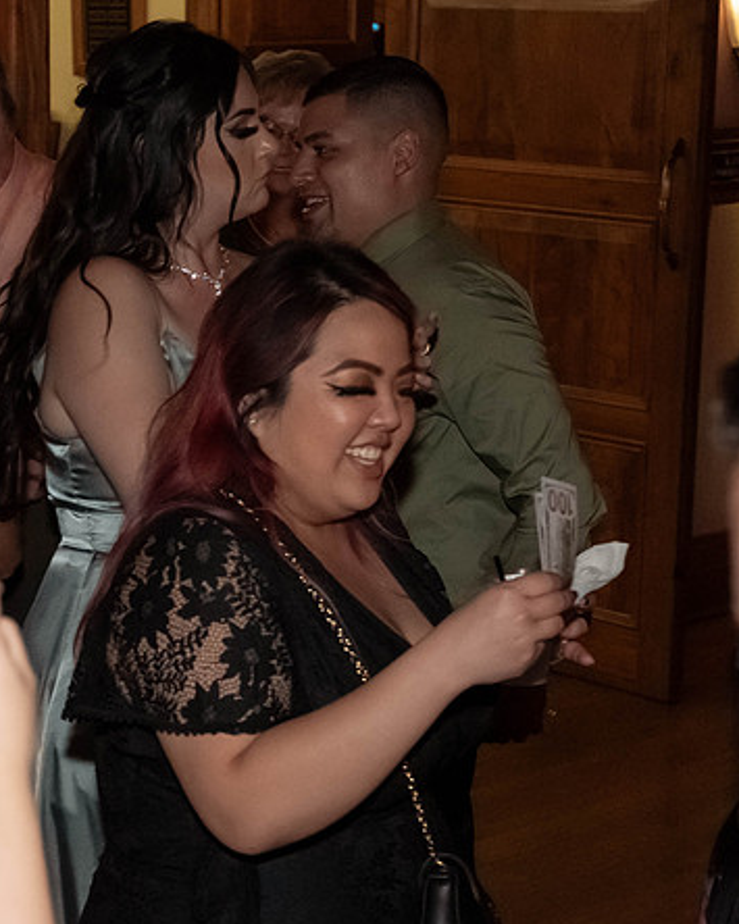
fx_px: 2653
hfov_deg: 15.6
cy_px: 521
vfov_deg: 19.8
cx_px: 54
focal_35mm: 97
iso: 1600
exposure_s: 1/250
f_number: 4.5
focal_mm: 35
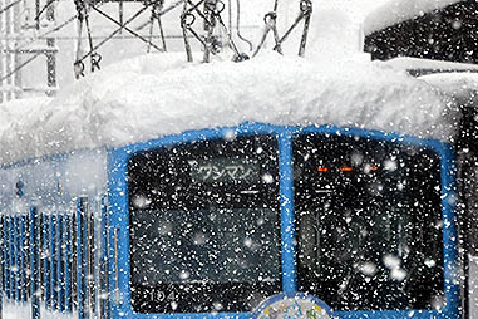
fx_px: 5090
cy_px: 199
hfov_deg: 5.4
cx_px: 173
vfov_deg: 3.6
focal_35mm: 383
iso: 250
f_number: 6.3
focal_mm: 95
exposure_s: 1/800
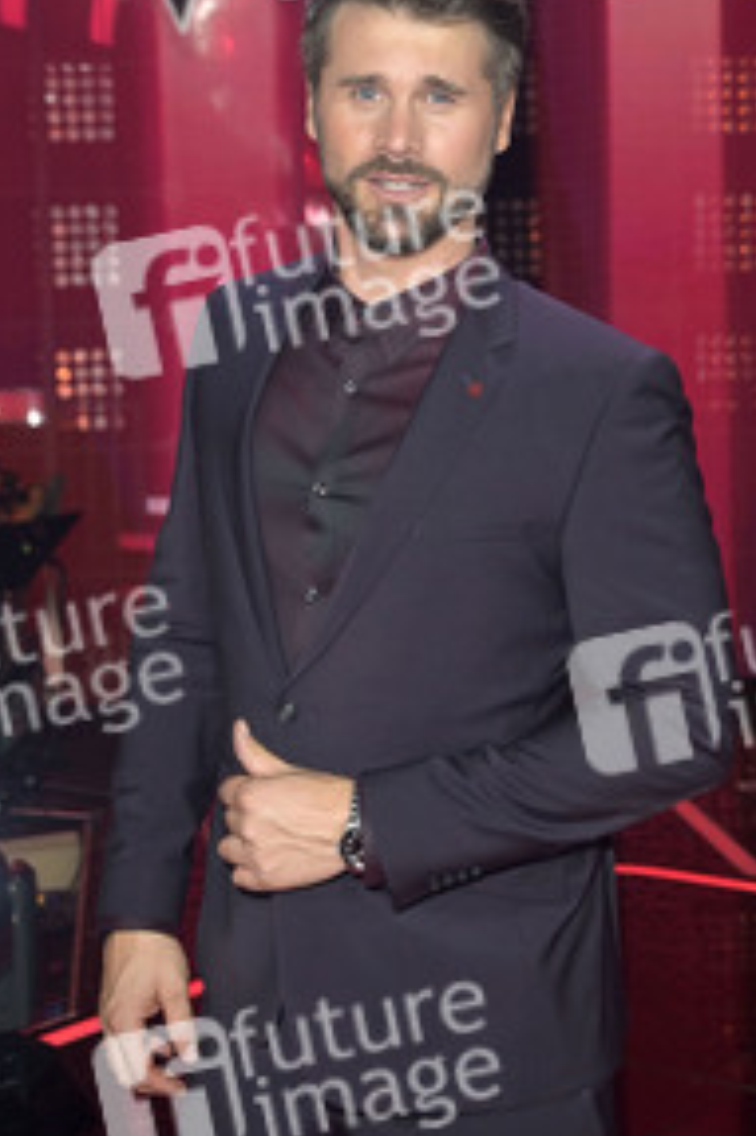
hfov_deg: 20.3
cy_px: 483
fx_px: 2113
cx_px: 412
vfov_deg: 30.0
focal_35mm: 67
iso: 2500
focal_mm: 48
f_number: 5
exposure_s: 1/200
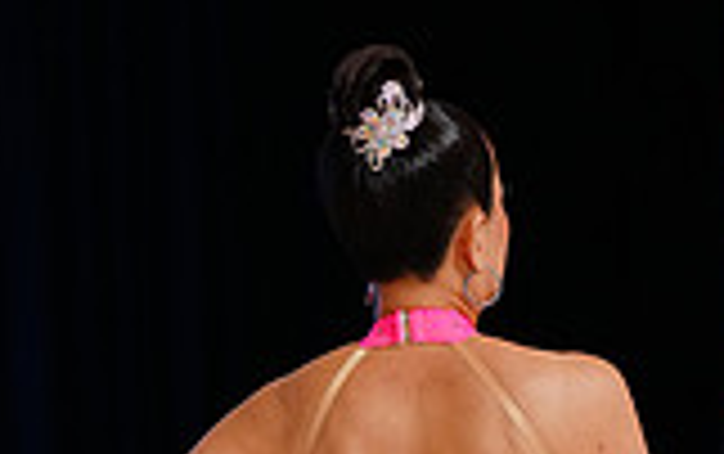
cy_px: 755
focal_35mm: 349
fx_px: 6893
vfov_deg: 3.8
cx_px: 654
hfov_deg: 6.0
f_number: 4
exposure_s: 1/400
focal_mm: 95
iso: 2000
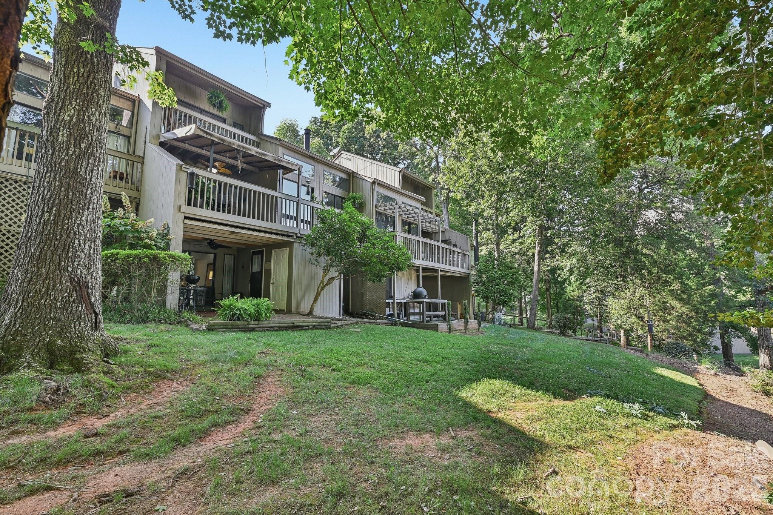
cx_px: 386
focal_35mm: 16
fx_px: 344
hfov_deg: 96.7
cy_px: 258
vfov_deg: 73.7
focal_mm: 16
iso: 100
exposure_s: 1/20
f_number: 8
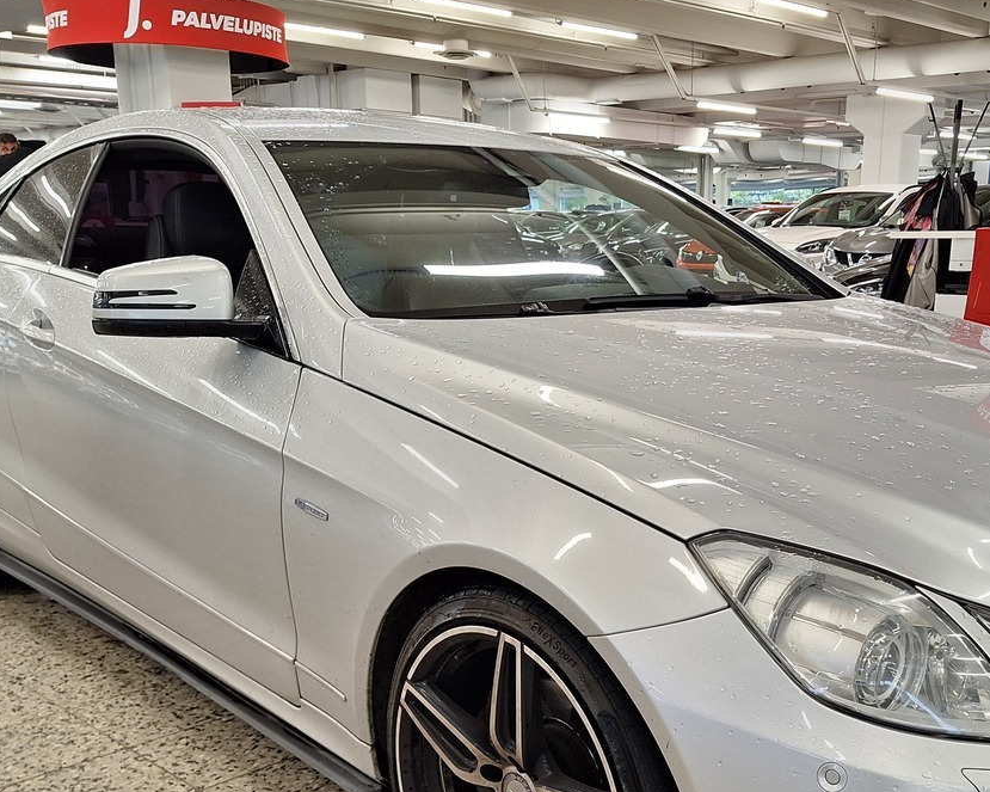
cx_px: 626
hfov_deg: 46.4
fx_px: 1143
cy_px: 552
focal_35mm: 39
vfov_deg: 37.6
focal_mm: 5.54
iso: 80
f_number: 1.8
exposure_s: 1/50
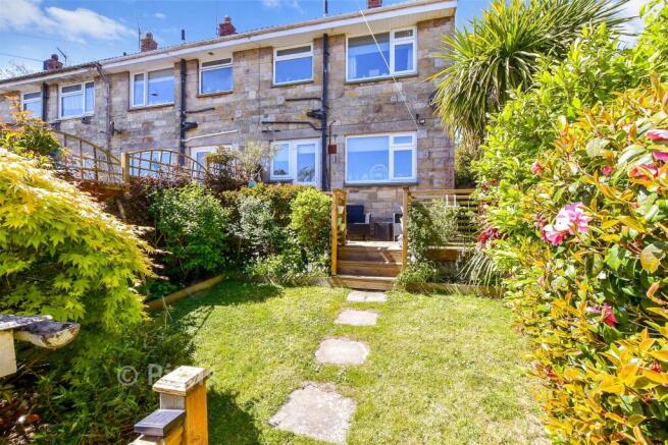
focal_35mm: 15
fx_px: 278
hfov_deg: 100.4
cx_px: 334
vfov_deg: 77.4
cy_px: 222
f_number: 8
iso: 160
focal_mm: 10
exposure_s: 1/200
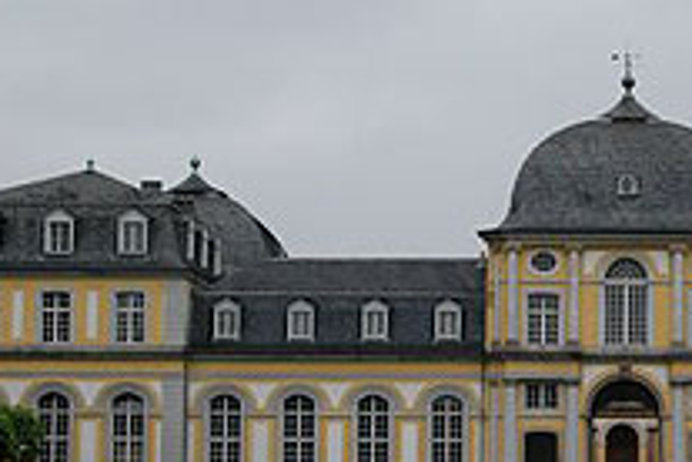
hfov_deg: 18.2
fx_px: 2133
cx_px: 612
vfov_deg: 12.3
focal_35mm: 111
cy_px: 281
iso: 1600
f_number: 14
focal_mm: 34
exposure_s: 1/800
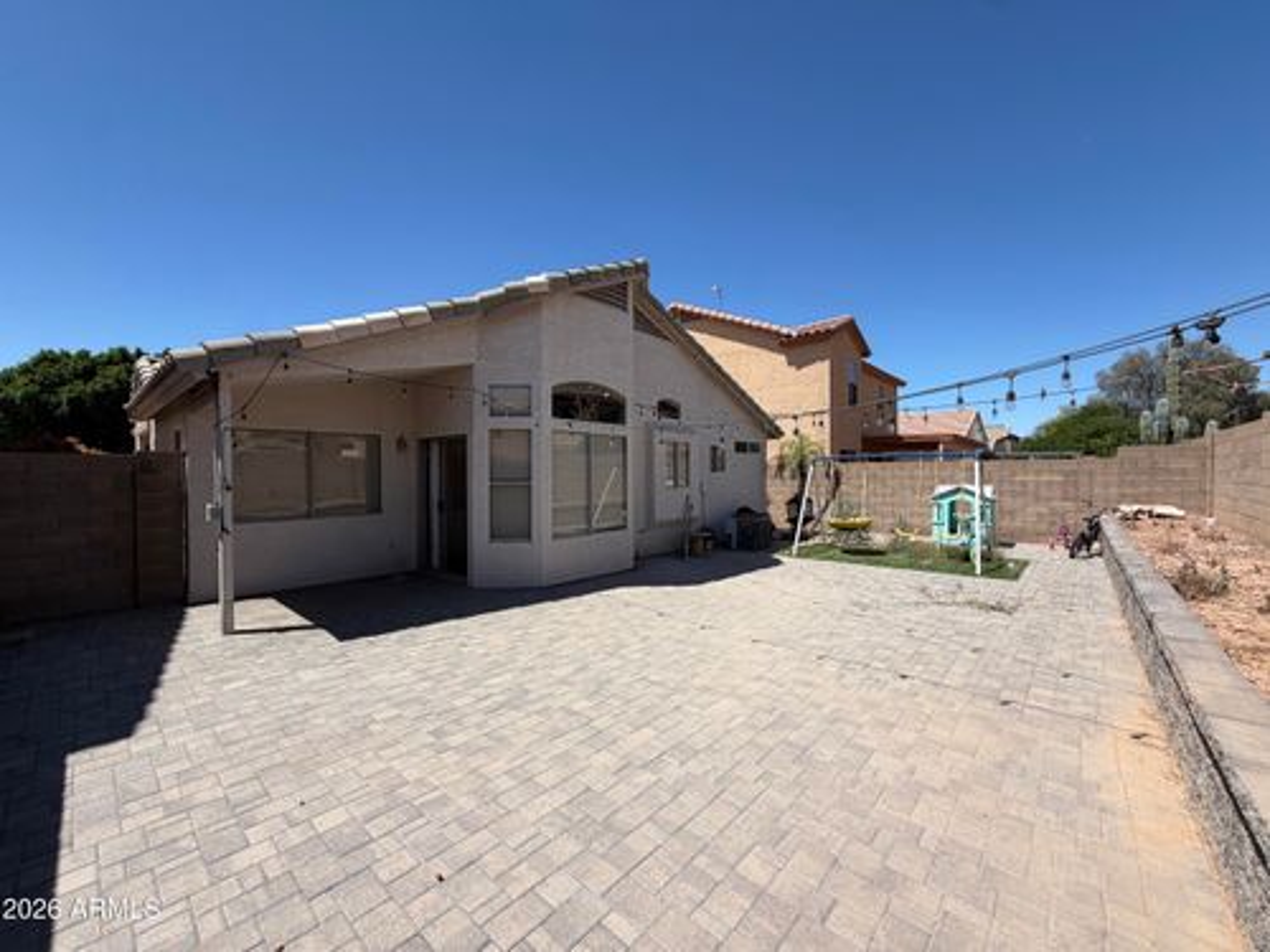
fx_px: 514
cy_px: 476
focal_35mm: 14
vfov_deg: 85.7
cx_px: 635
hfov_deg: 102.1
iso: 20
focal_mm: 2.22
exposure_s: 1/942
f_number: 2.2
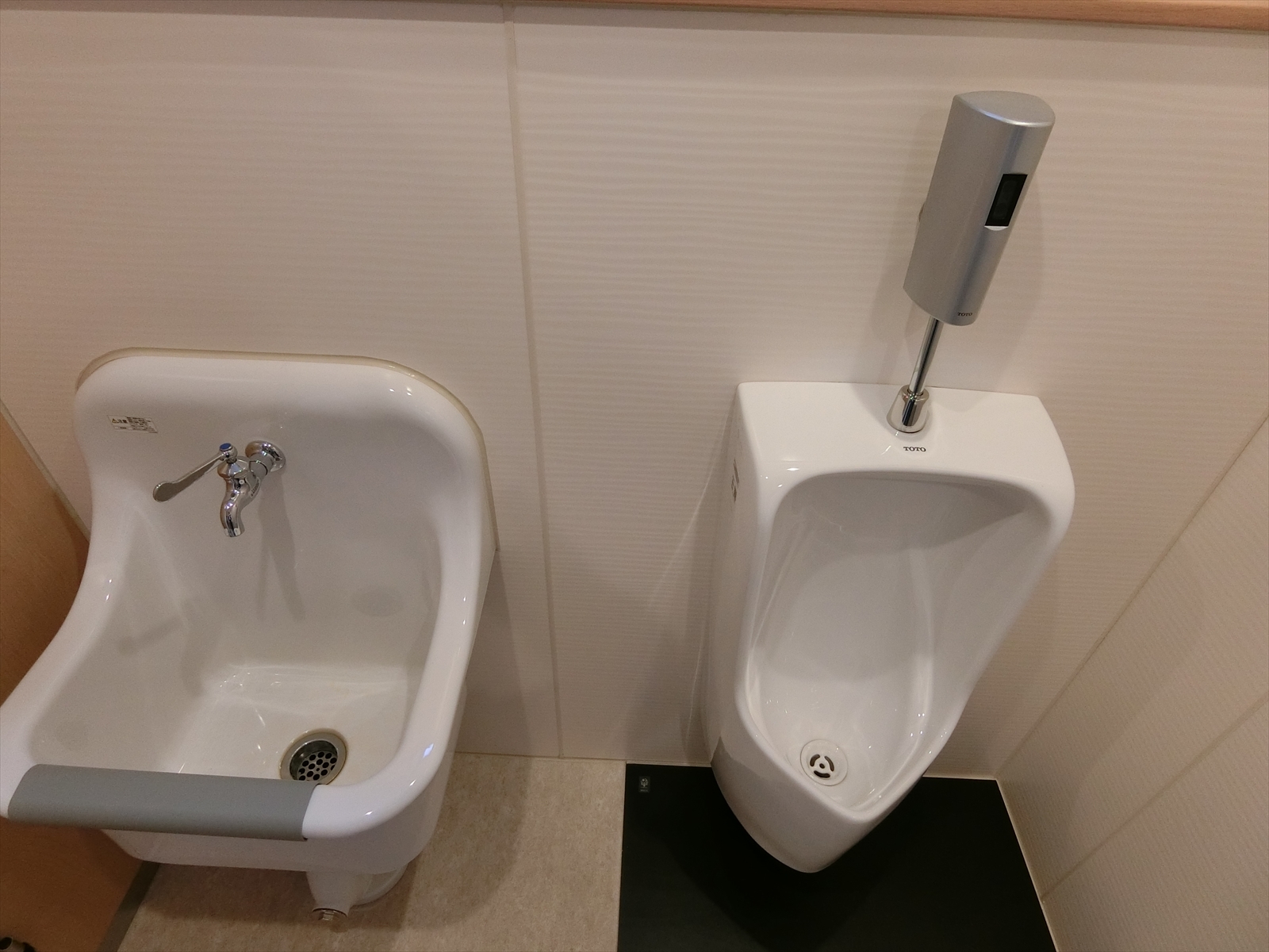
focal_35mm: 19
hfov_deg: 84.7
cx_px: 634
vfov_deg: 68.7
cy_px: 476
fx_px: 697
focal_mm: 4.06
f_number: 2.7
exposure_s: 1/125
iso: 250
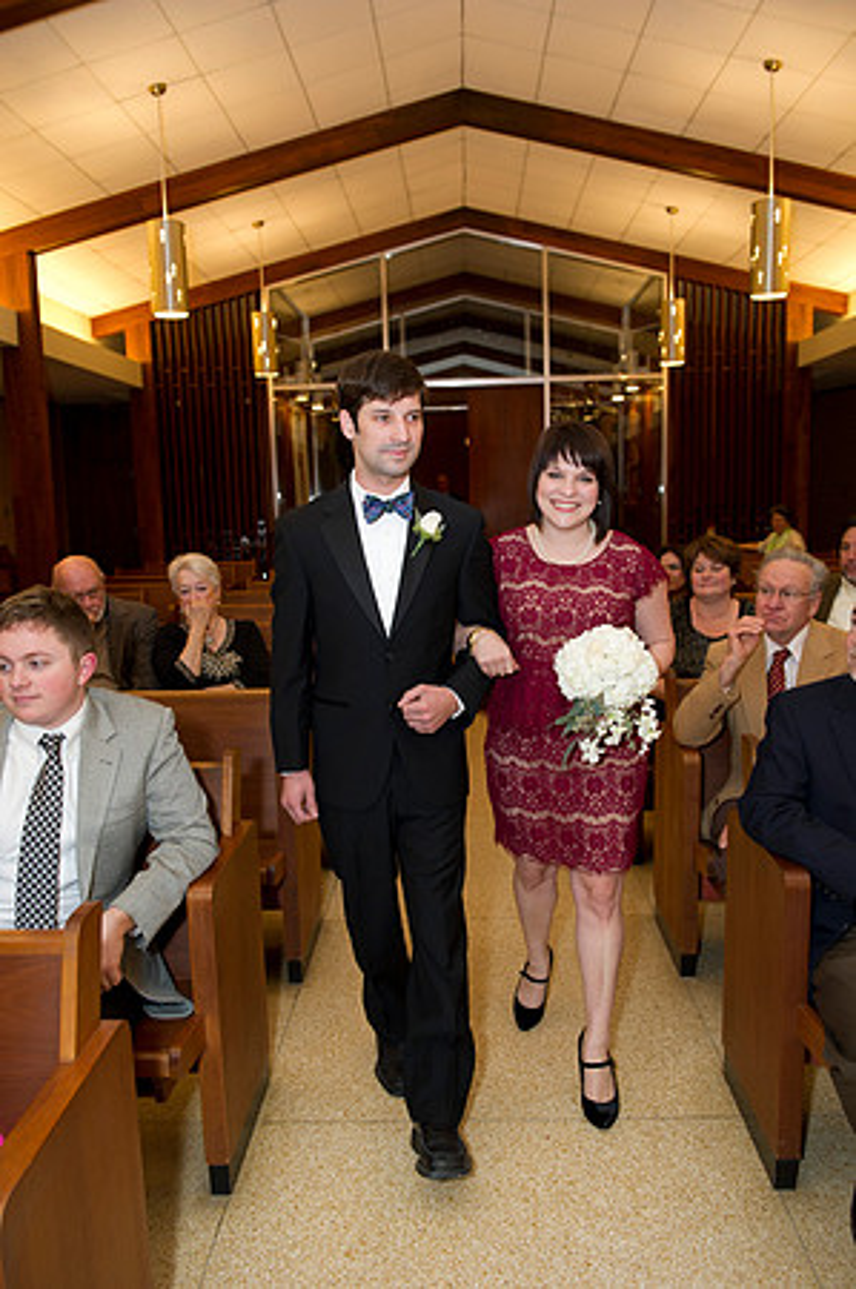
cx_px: 428
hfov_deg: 44.9
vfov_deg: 63.7
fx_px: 1037
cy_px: 644
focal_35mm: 29
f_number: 4
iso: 1600
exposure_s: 1/160
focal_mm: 29
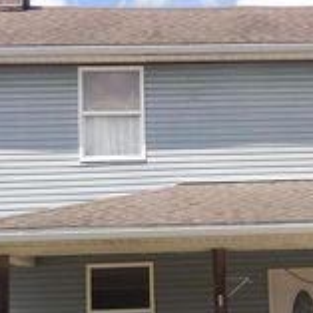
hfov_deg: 18.3
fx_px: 951
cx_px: 289
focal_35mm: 93
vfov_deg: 18.6
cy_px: 226
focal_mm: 5.9
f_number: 3.6
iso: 100
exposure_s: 1/718
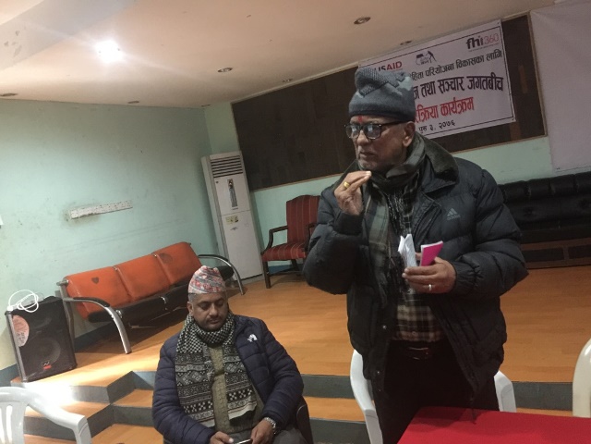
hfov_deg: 61.7
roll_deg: +9.3
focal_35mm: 29
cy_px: 222
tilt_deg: -4.3
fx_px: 495
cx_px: 296
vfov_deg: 48.2
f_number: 2.2
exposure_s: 1/8
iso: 200
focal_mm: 4.15
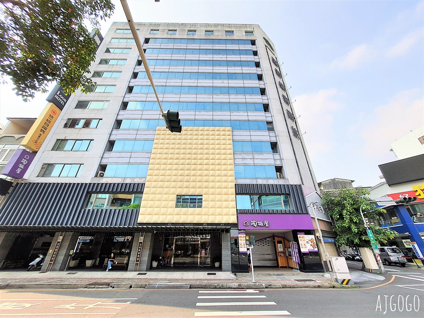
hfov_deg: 106.2
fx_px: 159
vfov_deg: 89.9
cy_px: 159
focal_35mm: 13
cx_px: 212
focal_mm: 1.74
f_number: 2.2
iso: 50
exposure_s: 1/786
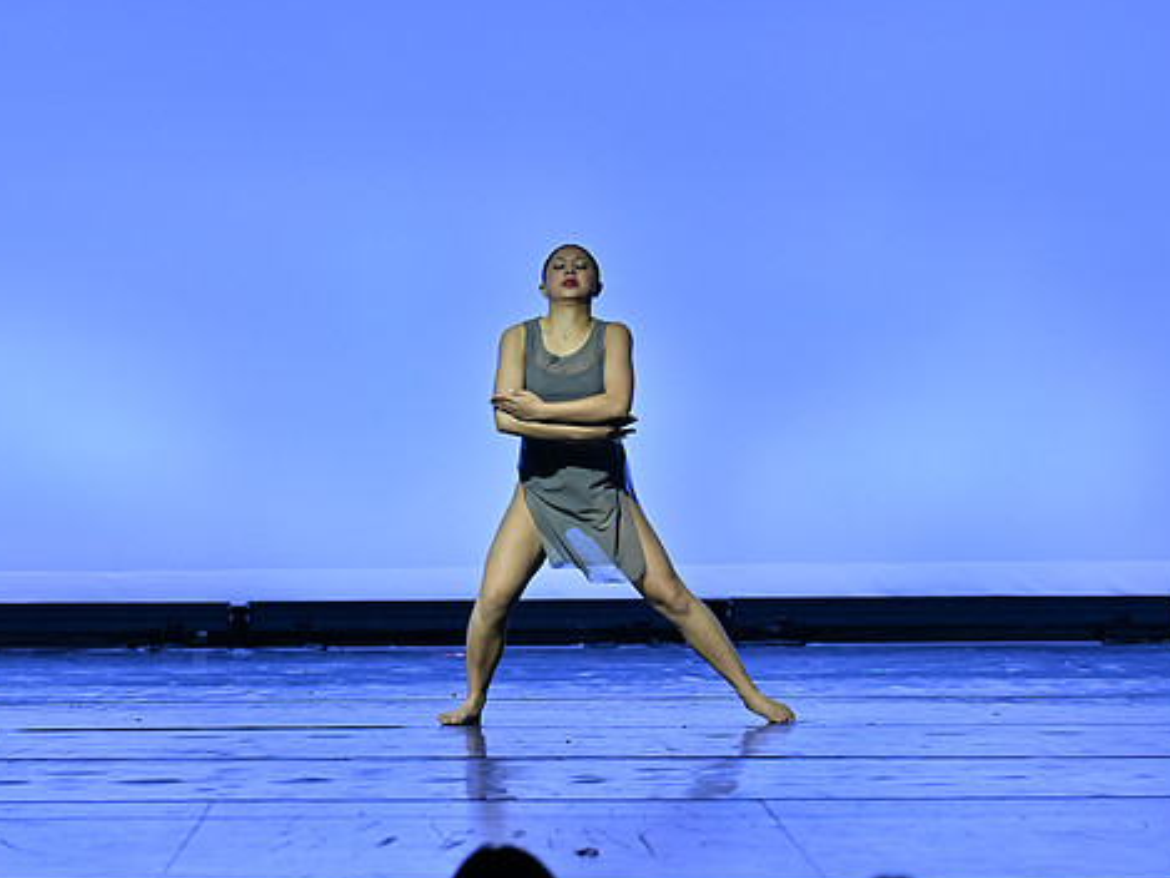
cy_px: 451
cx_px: 571
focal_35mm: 151
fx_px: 5105
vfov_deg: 9.8
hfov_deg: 13.1
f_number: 2.8
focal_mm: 85
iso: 450
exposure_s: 1/500
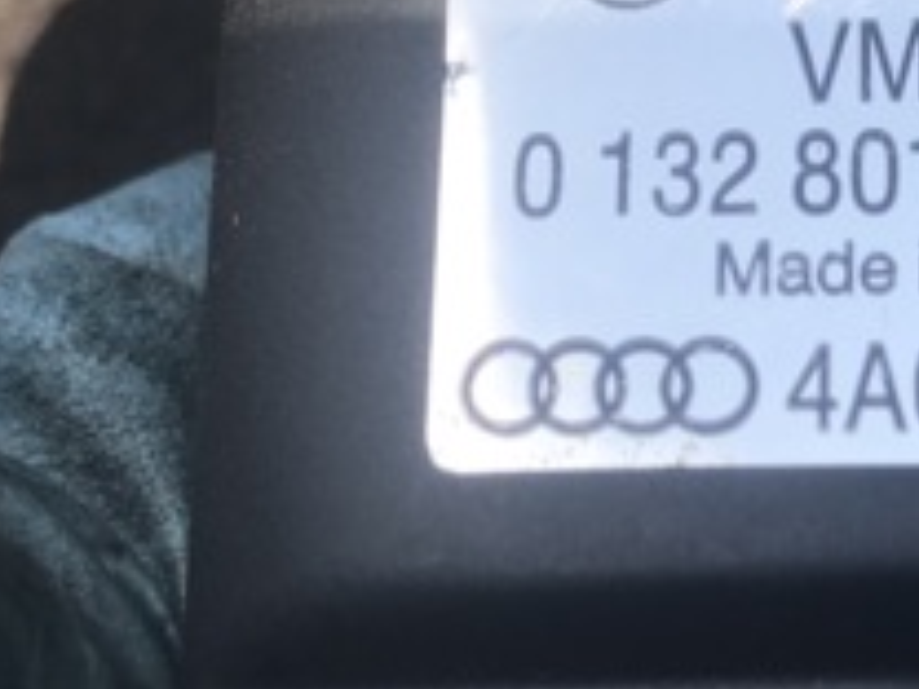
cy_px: 201
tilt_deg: -66.1
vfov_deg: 17.1
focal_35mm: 86
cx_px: 751
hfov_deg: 22.4
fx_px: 2283
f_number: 1.8
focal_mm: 3.99
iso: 20
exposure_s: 1/894
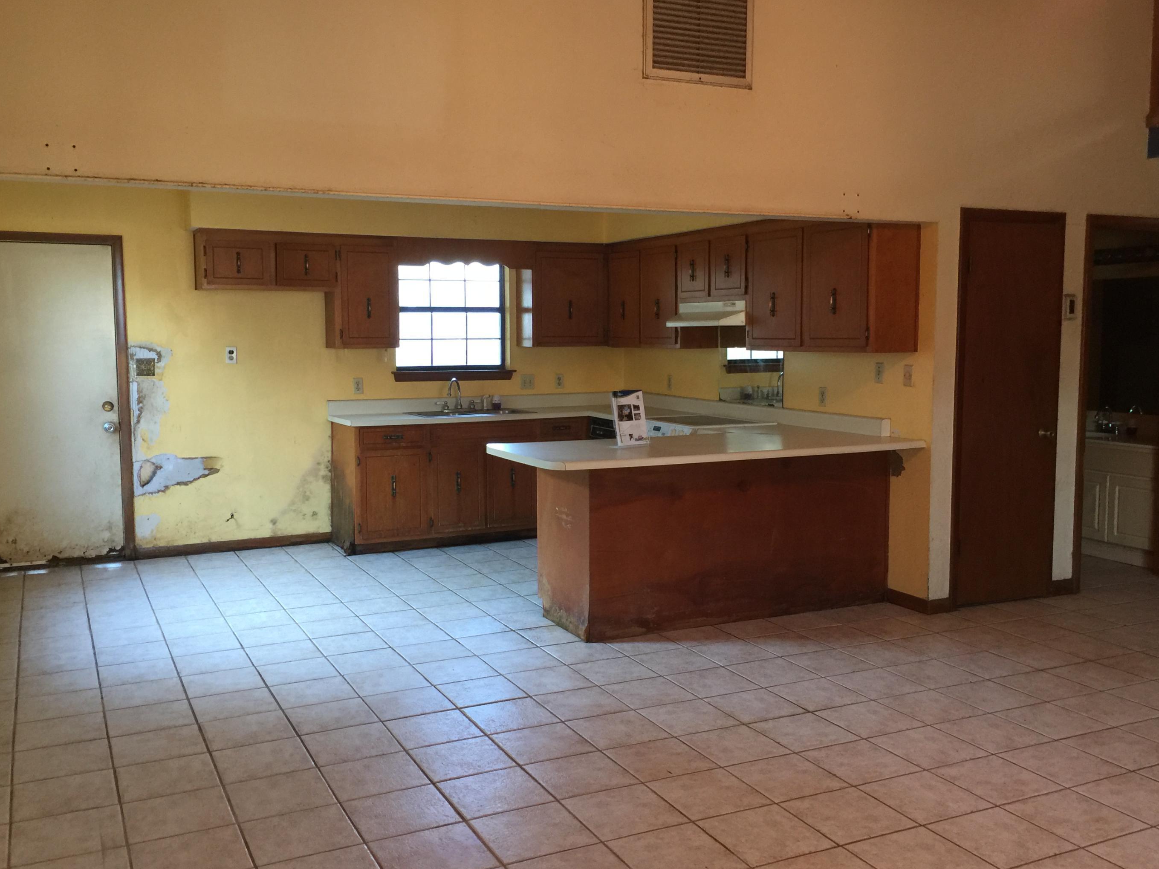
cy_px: 430
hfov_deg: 56.8
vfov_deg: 44.2
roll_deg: -0.4
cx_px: 585
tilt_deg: -4.7
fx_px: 1071
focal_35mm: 32
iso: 64
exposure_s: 1/15
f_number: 2.2
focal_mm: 4.15
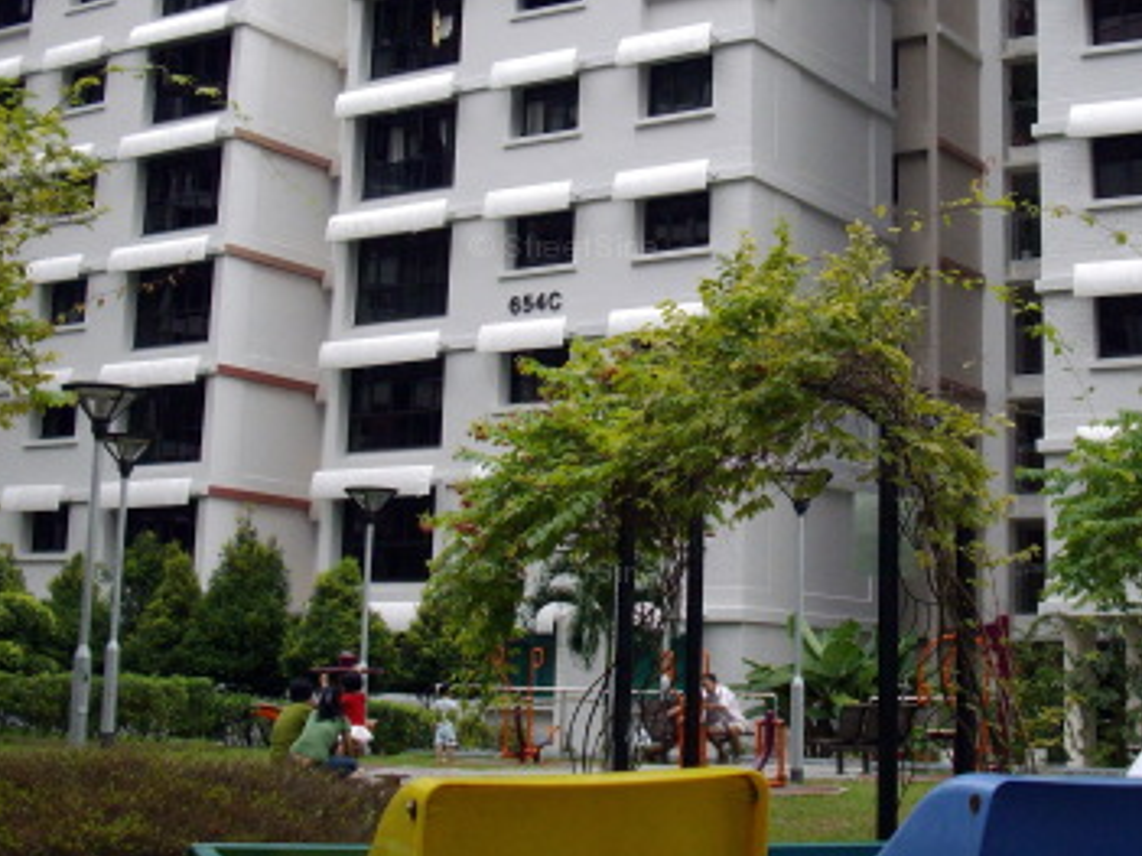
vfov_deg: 25.0
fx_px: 1913
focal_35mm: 58
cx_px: 713
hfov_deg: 33.1
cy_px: 251
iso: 160
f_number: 2.8
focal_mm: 6.2
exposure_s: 1/125
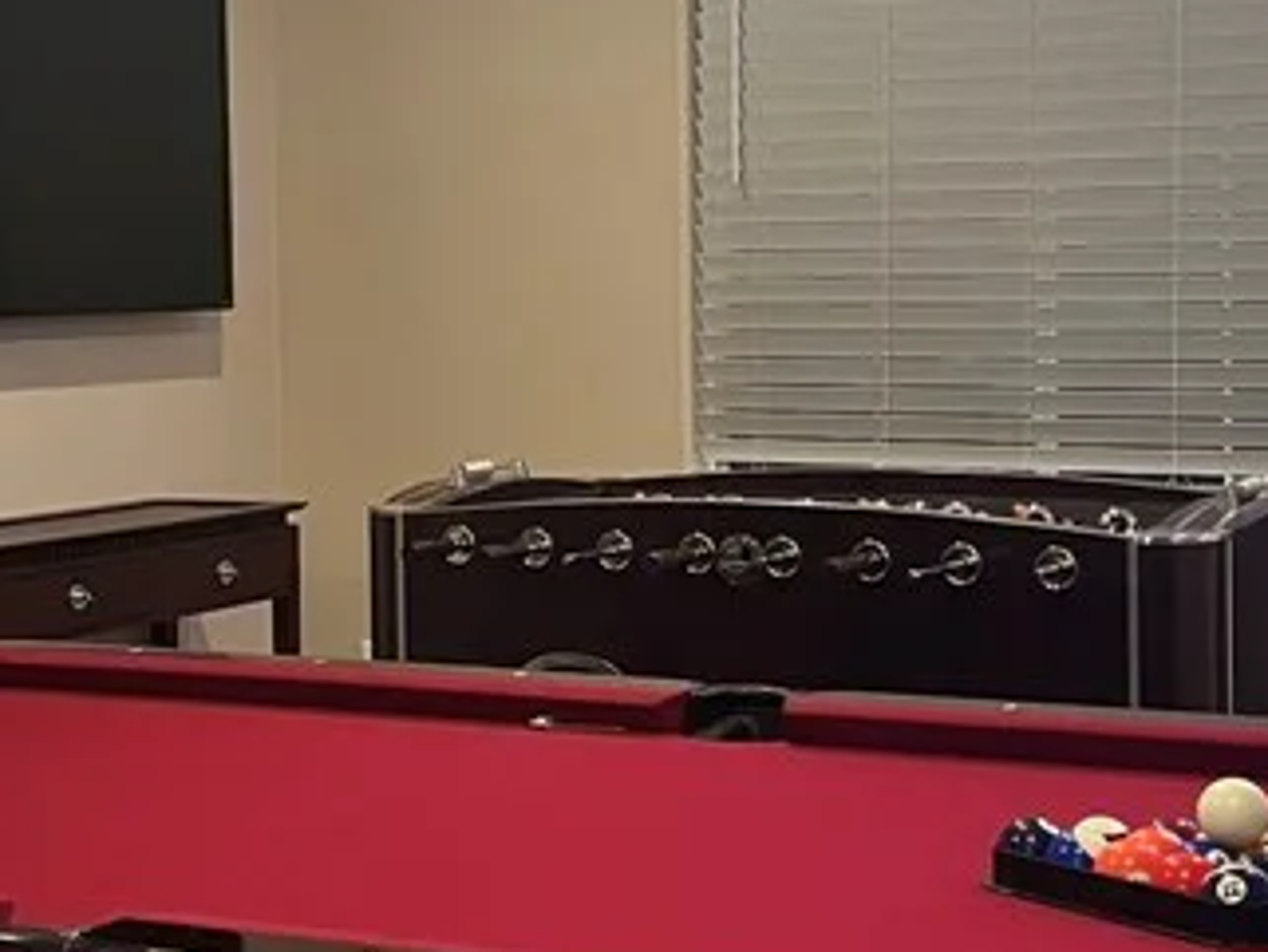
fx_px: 3041
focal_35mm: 83
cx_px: 427
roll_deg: +1.3
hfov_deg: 23.4
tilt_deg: -2.5
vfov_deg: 17.8
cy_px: 356
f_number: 1.5
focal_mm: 5.7
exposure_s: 1/60
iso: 400
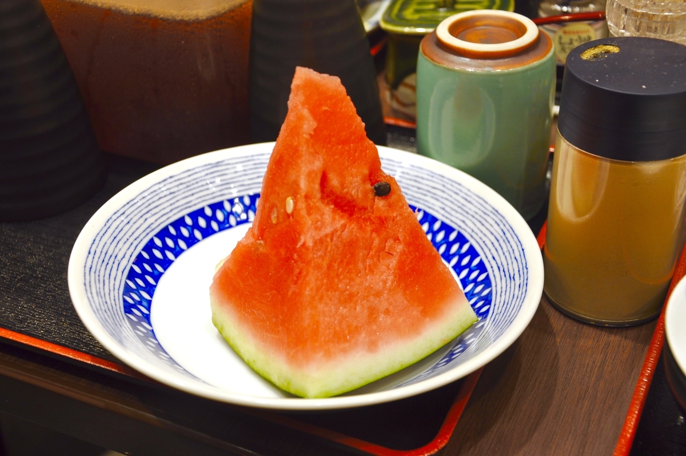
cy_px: 228
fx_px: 971
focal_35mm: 51
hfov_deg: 38.9
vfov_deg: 26.4
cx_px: 343
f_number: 5.6
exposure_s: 1/30
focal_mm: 34
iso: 400
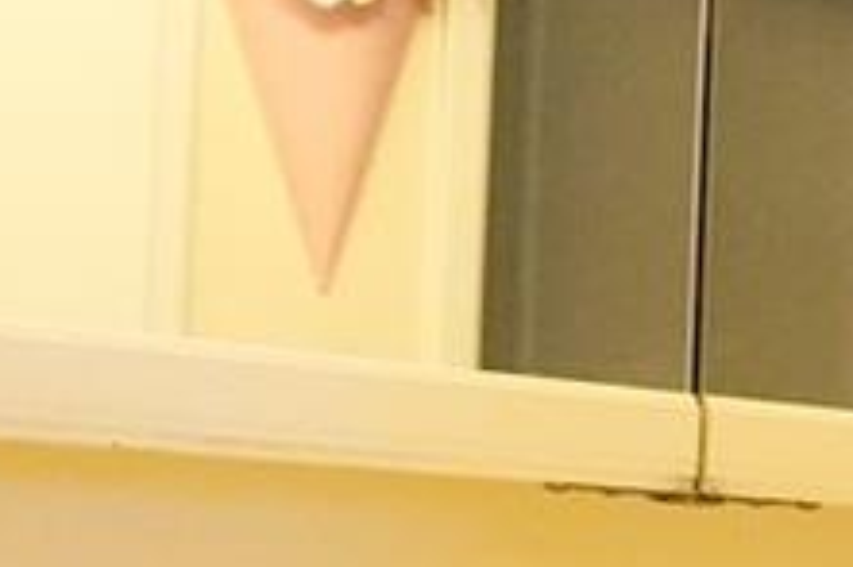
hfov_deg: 13.9
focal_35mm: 116
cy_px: 629
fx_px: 2746
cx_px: 1872
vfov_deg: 11.6
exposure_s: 1/250
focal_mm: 16
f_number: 4
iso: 8000
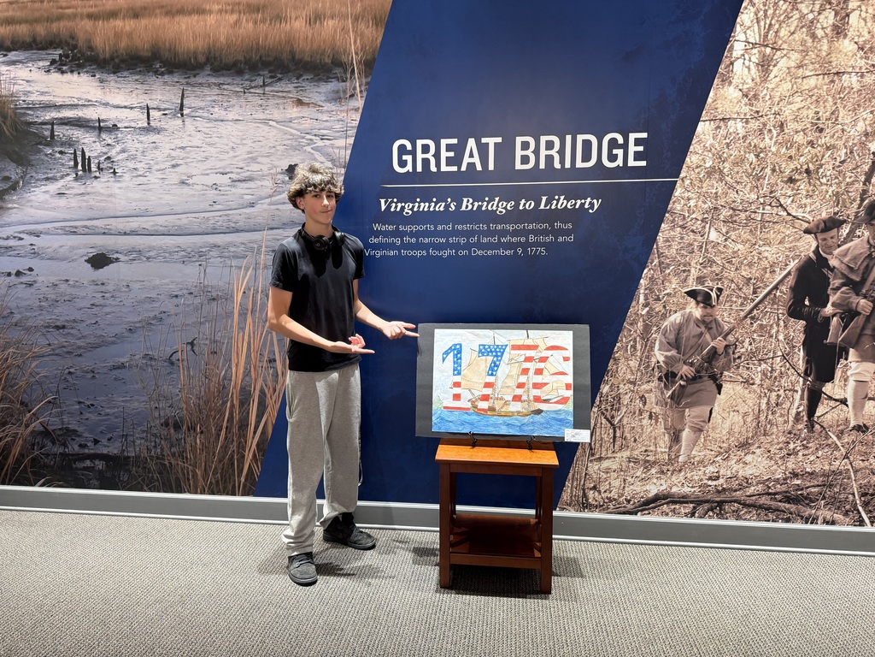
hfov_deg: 71.6
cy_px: 328
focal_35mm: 24
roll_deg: +0.0
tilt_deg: -7.6
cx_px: 438
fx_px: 607
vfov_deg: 56.8
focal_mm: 6.76
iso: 250
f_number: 1.78
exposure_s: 1/60
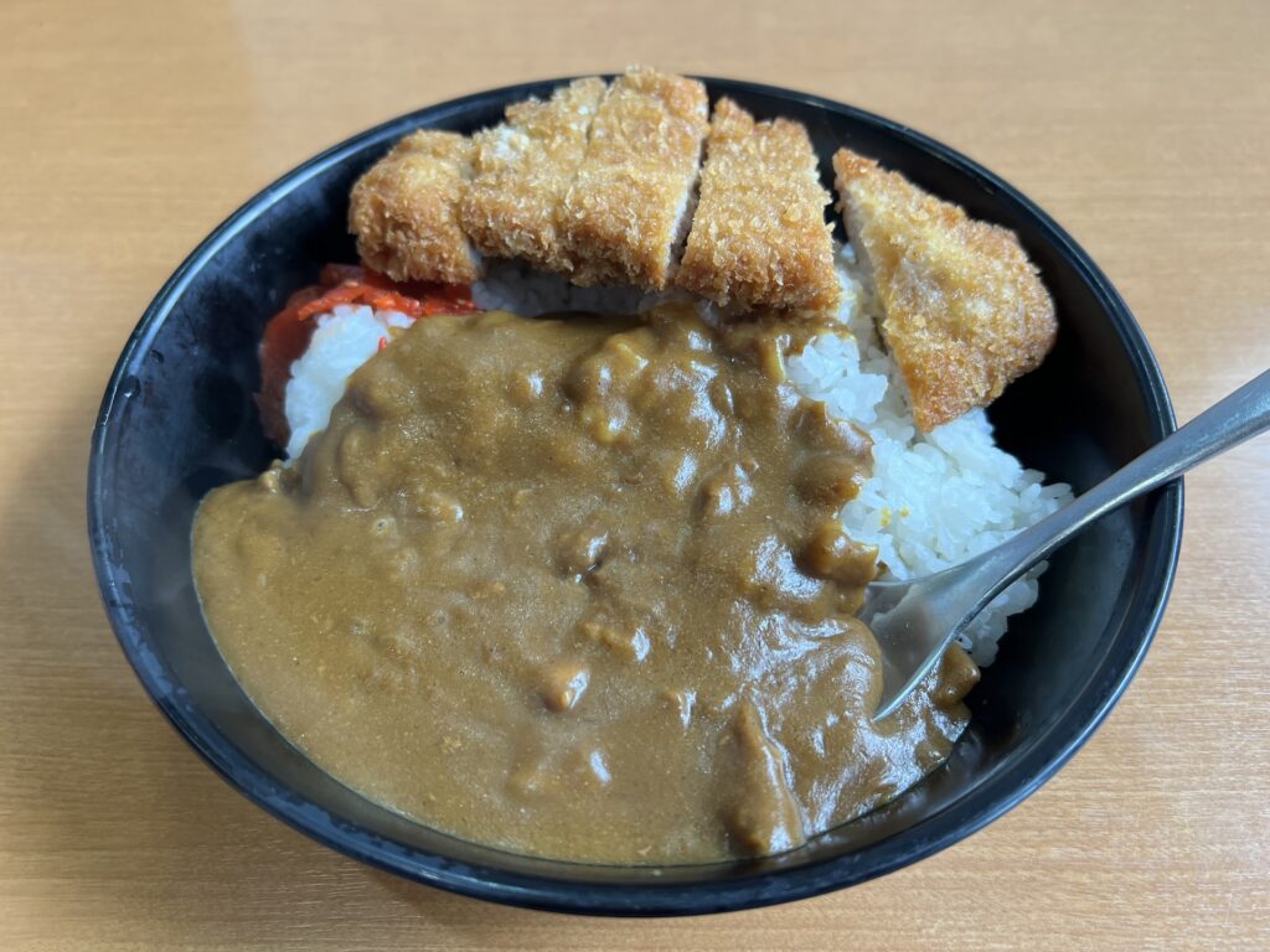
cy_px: 476
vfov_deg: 53.1
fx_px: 954
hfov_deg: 67.3
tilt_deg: -52.6
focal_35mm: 26
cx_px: 635
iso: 80
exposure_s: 1/100
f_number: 1.5
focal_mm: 5.7
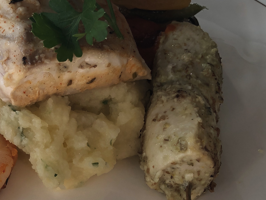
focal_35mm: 77
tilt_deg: -45.3
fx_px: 592
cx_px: 39
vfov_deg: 18.9
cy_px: 164
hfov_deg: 24.8
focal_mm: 3.99
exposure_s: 1/111
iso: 25
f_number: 1.8
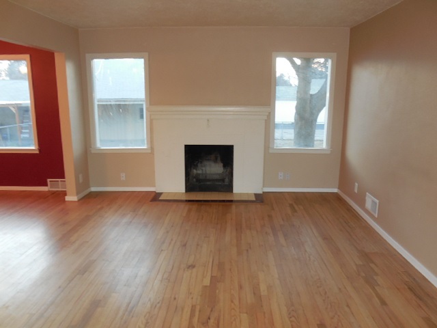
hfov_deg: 67.3
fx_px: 328
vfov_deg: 53.1
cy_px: 164
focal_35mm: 26
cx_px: 218
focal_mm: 4.6
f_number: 3.5
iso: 320
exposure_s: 1/25
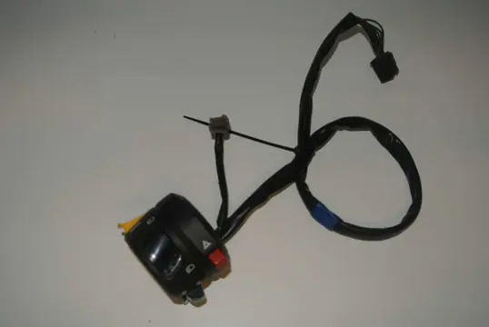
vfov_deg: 37.0
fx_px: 490
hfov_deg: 53.1
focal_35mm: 36
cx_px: 244
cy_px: 164
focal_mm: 13.6
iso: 200
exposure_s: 1/60
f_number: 4
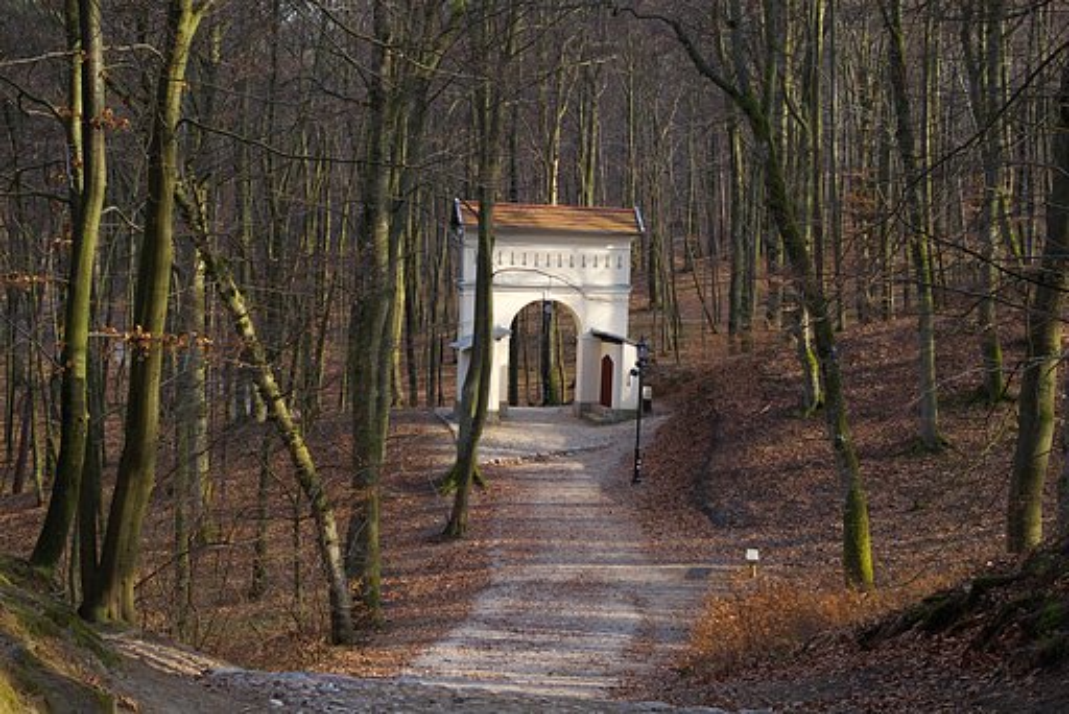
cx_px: 534
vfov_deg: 22.7
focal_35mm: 60
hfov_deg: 33.4
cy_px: 357
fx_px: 1783
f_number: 6.7
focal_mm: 40
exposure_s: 1/90
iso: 400
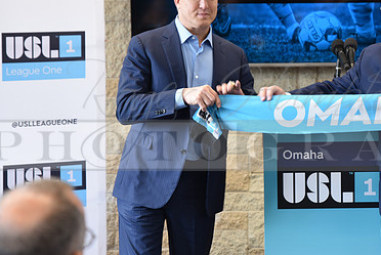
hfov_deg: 18.6
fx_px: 1155
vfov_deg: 12.6
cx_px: 270
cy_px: 105
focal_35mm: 109
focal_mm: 70
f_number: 2.8
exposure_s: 1/50
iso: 400
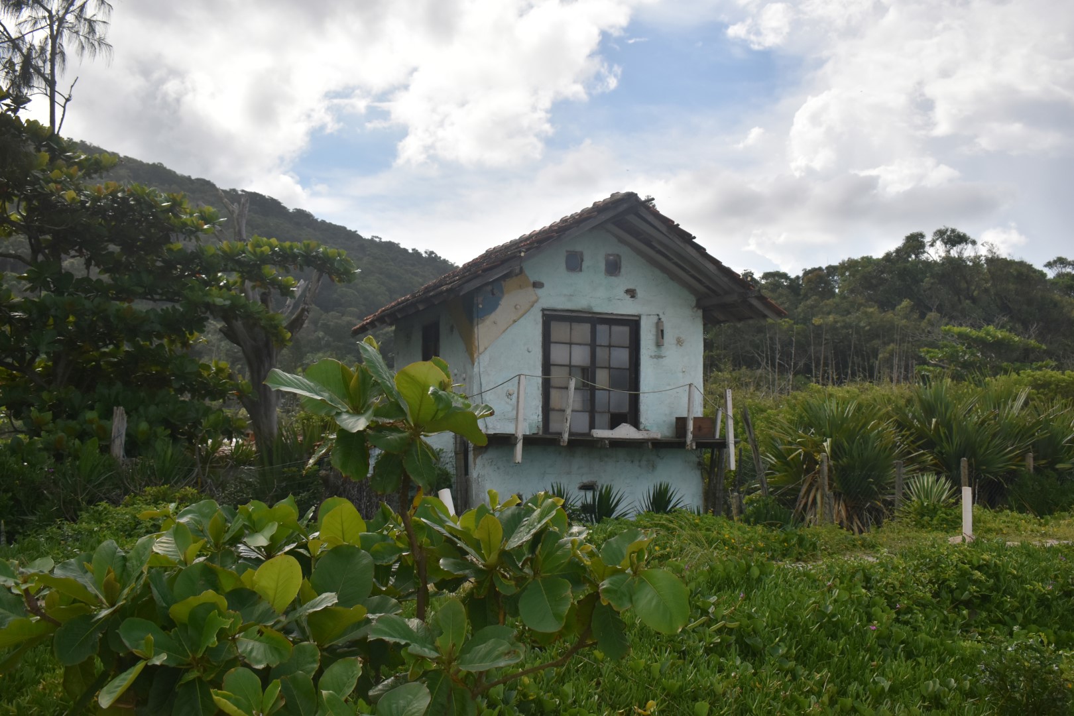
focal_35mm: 34
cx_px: 537
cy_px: 358
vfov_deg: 38.4
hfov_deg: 55.1
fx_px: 1029
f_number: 5.6
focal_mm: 23
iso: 400
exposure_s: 1/1250
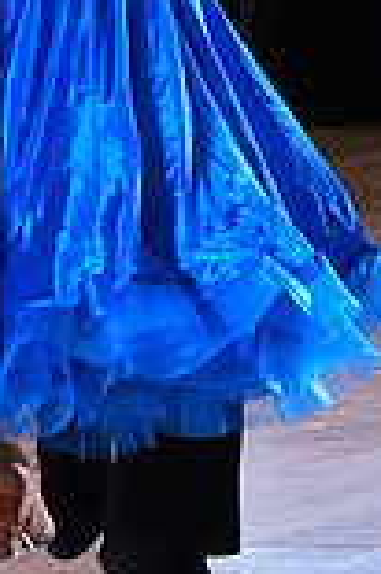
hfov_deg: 1.8
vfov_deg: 2.8
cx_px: 24
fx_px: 11900
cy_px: -211
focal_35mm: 748
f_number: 5.6
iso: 10000
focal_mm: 200
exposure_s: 1/400
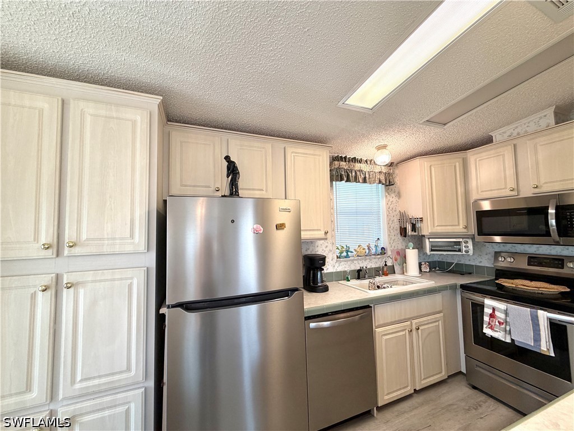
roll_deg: +2.4
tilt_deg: +2.7
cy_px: 216
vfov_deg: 85.7
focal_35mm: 14
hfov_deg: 102.1
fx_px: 232
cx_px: 287
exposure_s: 1/120
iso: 160
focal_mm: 2.22
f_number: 2.2
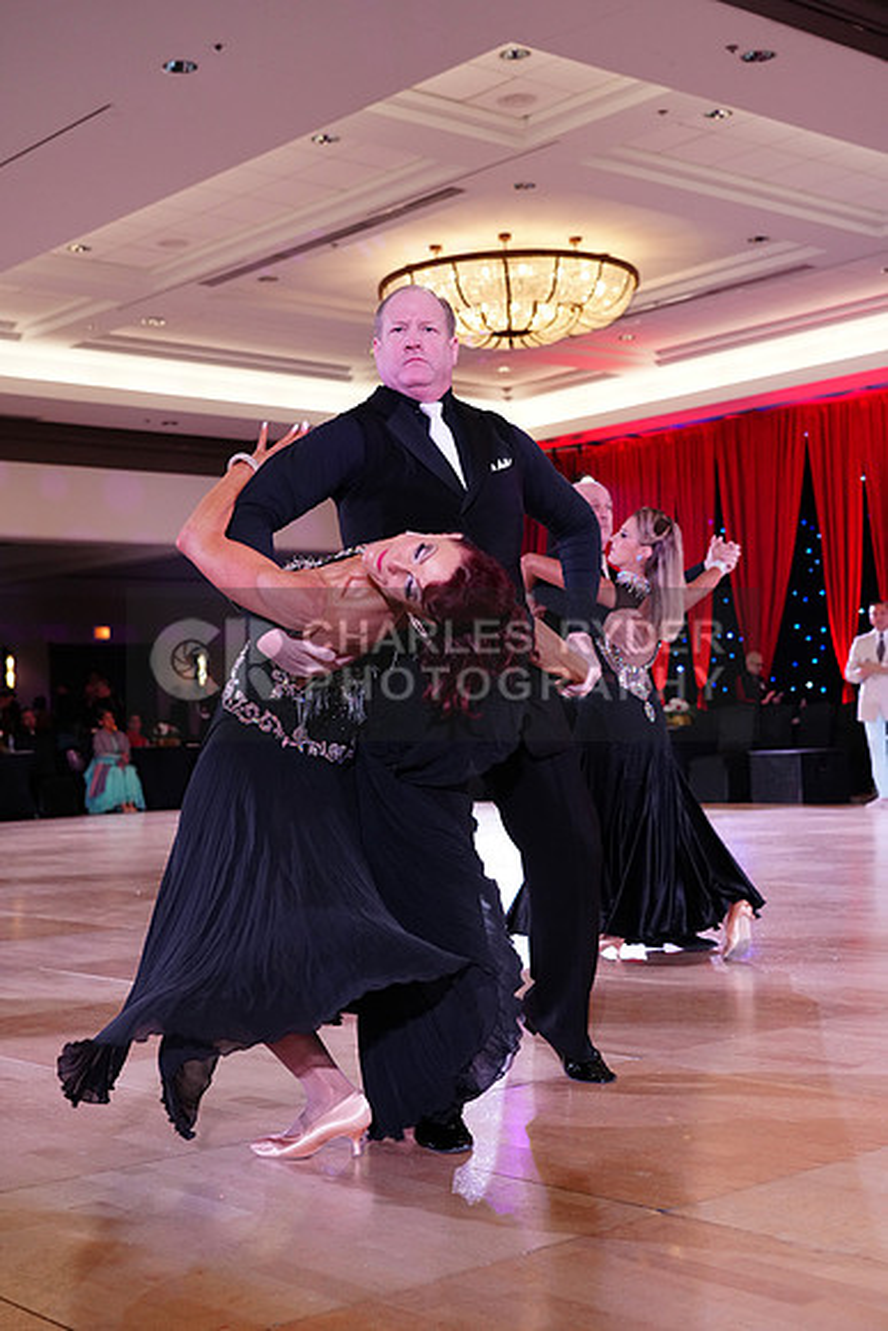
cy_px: 666
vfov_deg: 42.7
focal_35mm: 46
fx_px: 1701
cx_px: 444
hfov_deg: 29.3
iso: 2500
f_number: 4.5
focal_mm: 46
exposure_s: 1/250
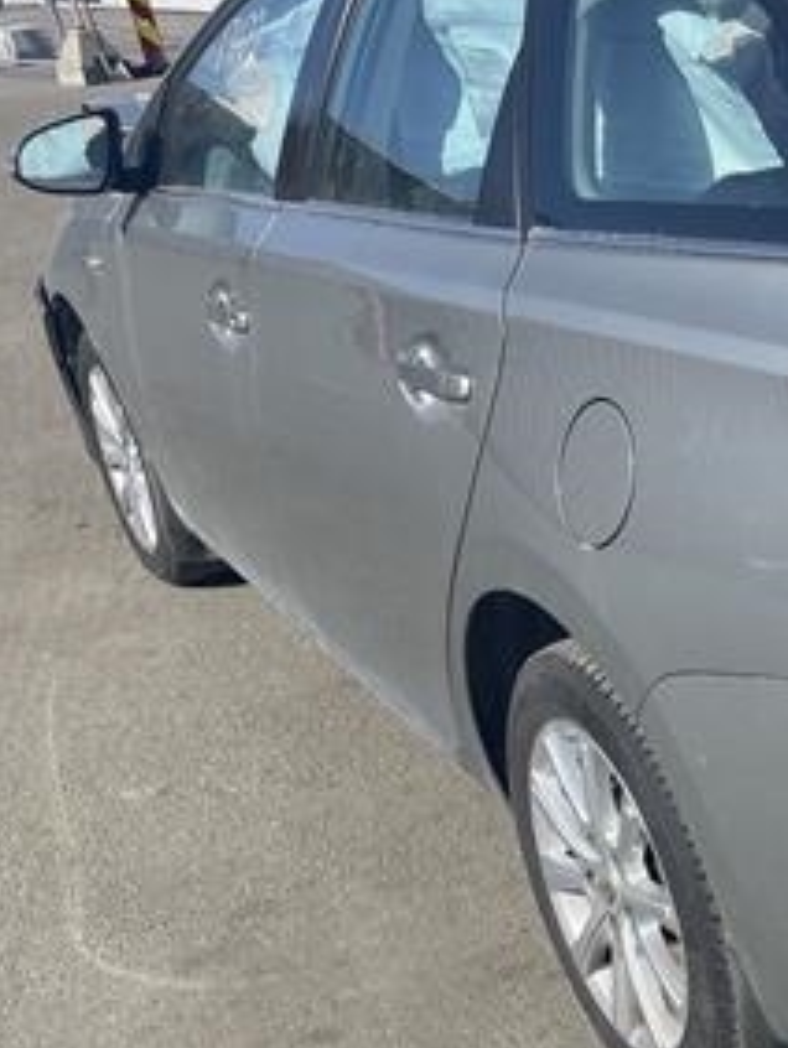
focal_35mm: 59
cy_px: 732
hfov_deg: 23.4
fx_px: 1788
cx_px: 855
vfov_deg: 32.3
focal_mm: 4.2
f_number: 1.6
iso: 32
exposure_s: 1/2959
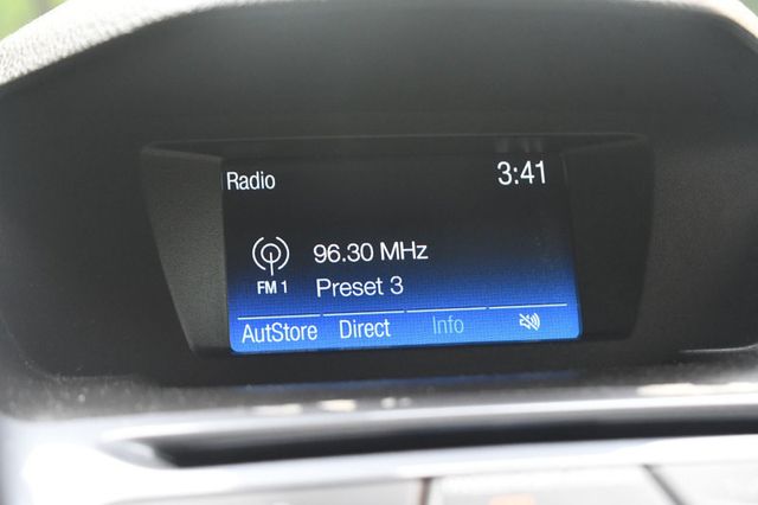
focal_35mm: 72
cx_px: 379
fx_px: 1515
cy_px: 252
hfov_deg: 28.1
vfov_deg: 18.9
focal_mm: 48
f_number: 5.3
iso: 2500
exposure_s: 1/125
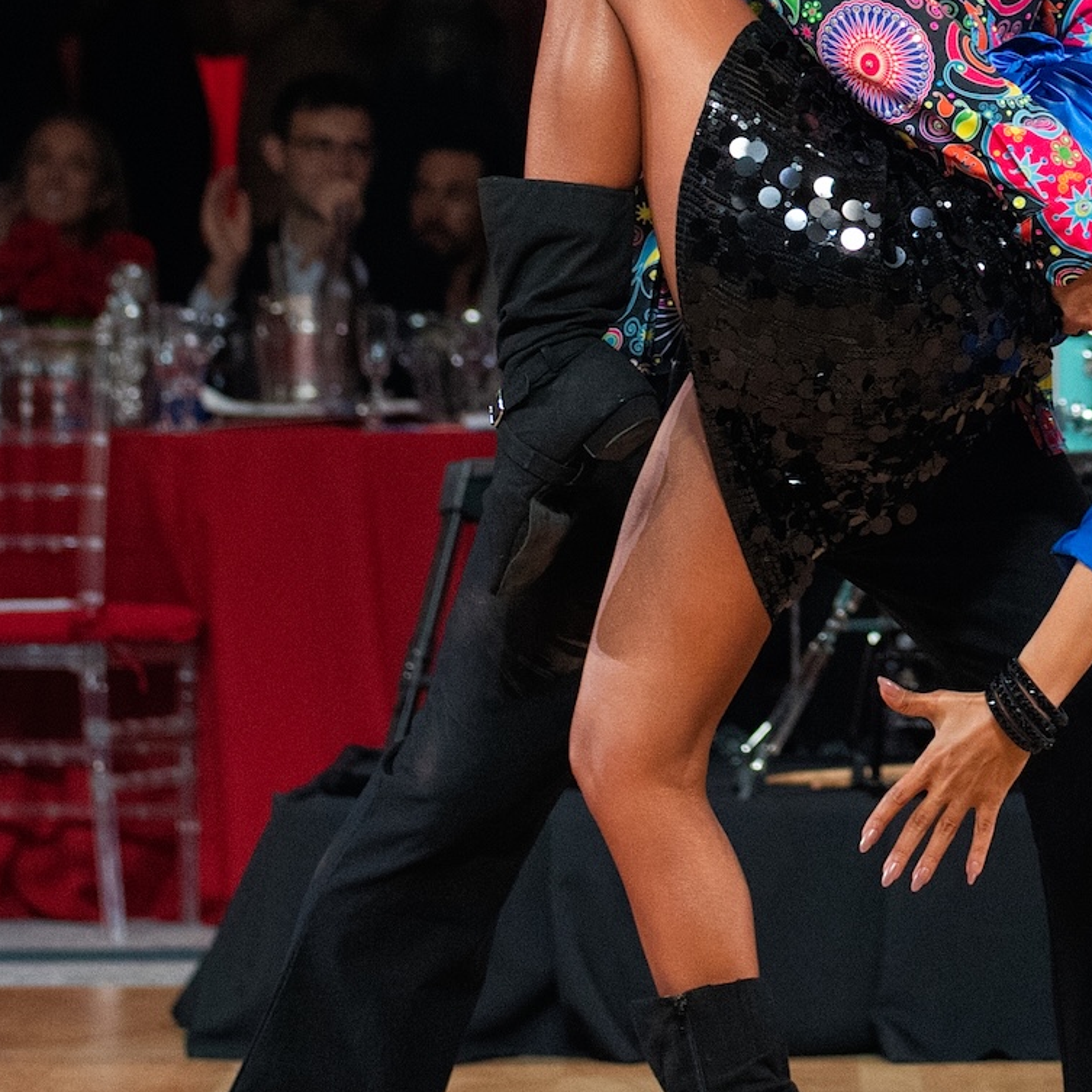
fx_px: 9065
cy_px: -229
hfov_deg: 6.9
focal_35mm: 254
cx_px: 1159
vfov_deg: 6.8
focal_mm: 50
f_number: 2.2
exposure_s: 1/250
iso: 1250
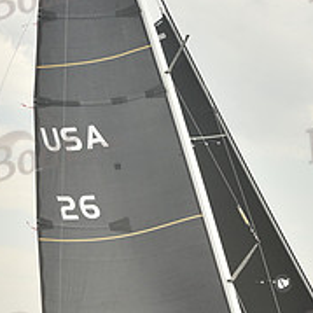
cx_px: 216
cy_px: 234
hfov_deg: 9.1
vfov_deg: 9.1
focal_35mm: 193
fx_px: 1974
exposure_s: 1/800
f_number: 7.1
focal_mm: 70
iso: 250
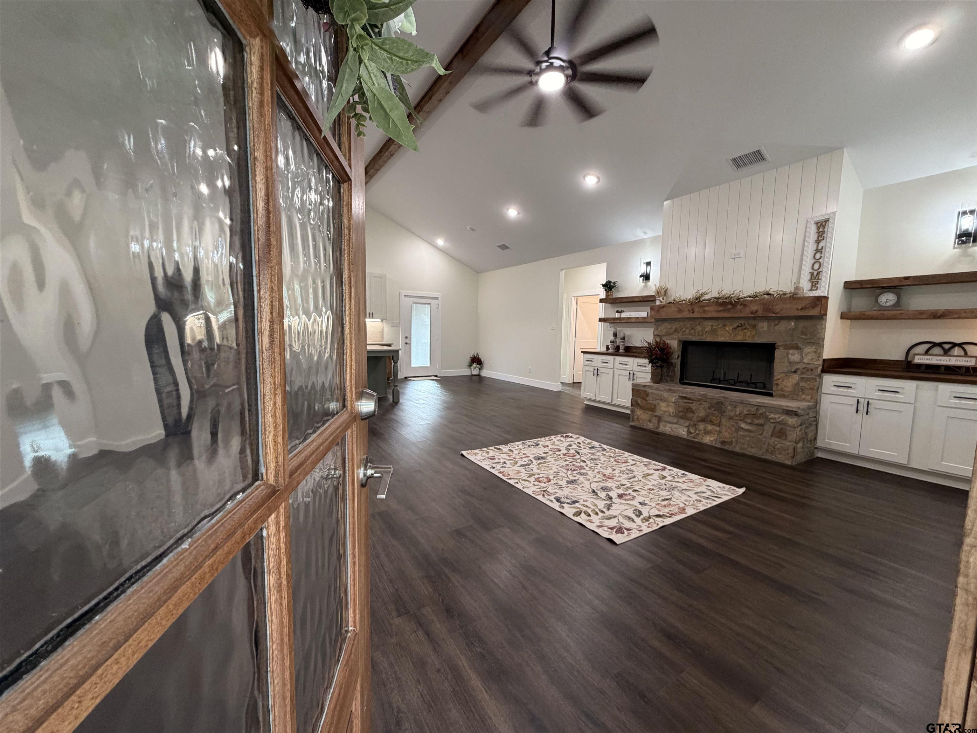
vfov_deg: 85.7
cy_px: 366
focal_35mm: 14
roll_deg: -1.2
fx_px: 395
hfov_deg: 102.1
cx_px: 488
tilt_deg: -5.6
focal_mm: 2.22
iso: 200
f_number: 2.2
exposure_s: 1/60
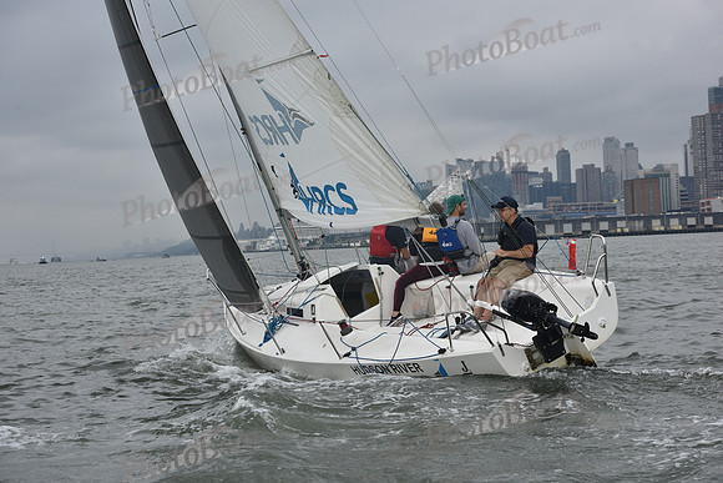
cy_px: 242
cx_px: 362
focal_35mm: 75
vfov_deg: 18.2
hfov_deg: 27.0
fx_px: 1507
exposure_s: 1/800
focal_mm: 75
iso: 400
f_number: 7.1
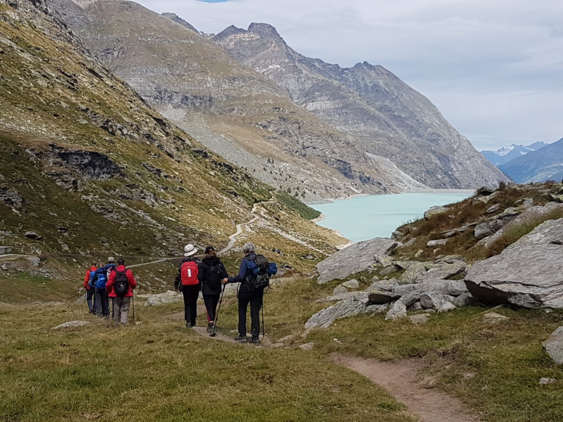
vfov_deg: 53.1
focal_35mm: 26
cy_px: 211
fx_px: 423
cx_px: 282
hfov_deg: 67.3
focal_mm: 4.2
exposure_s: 1/2376
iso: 40
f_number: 1.7
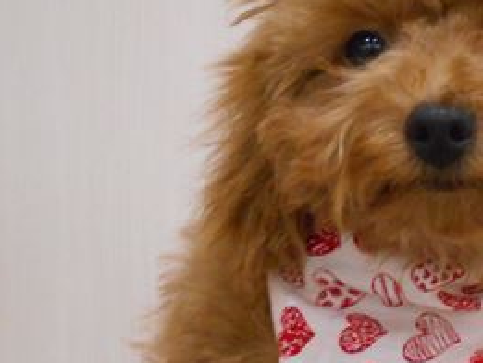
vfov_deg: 21.2
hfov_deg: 27.0
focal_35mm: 69
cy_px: 250
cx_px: 448
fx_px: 963
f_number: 3.4
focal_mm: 5.1
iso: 800
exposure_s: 1/60
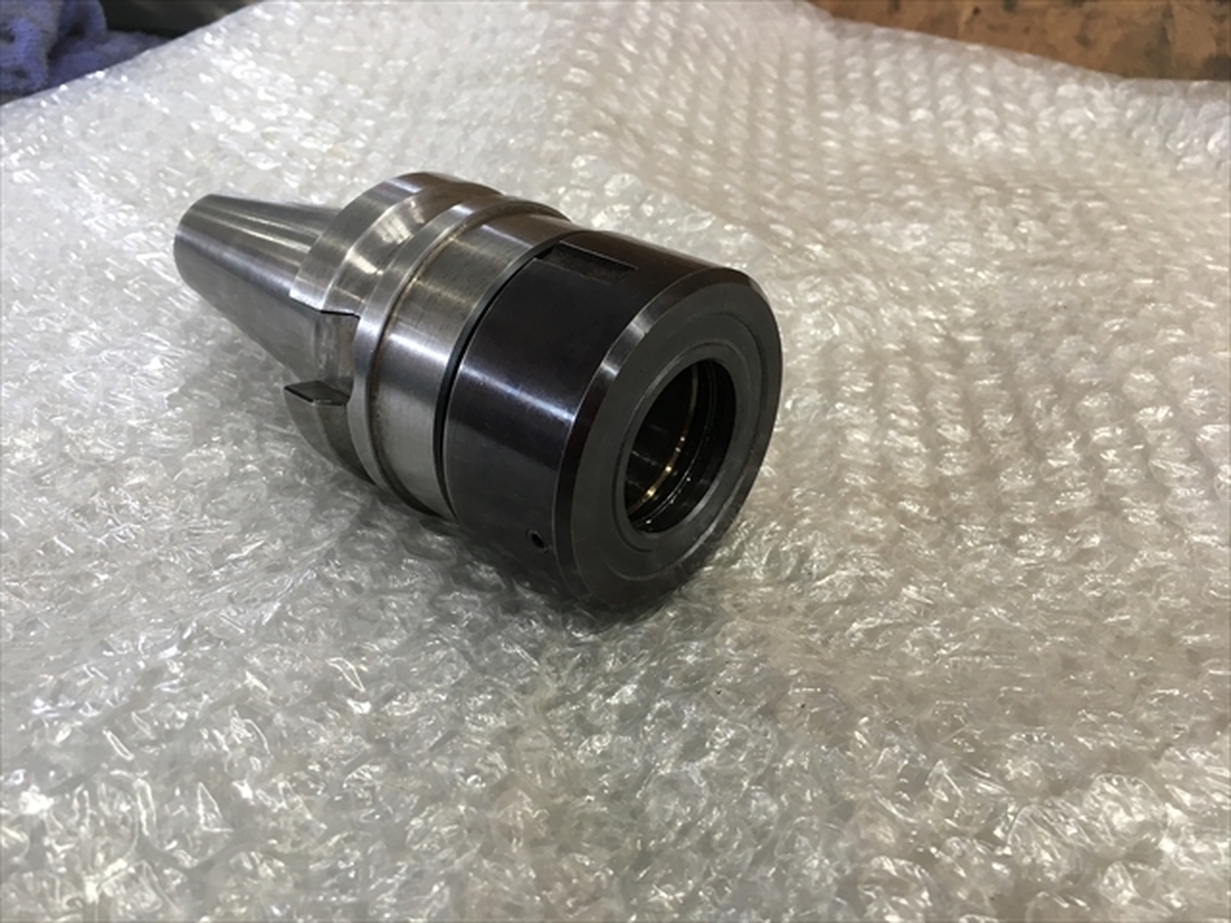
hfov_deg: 61.7
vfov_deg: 48.2
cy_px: 462
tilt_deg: -36.3
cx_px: 616
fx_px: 1031
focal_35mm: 29
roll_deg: -0.8
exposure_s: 1/30
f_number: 2.2
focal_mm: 4.15
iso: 64
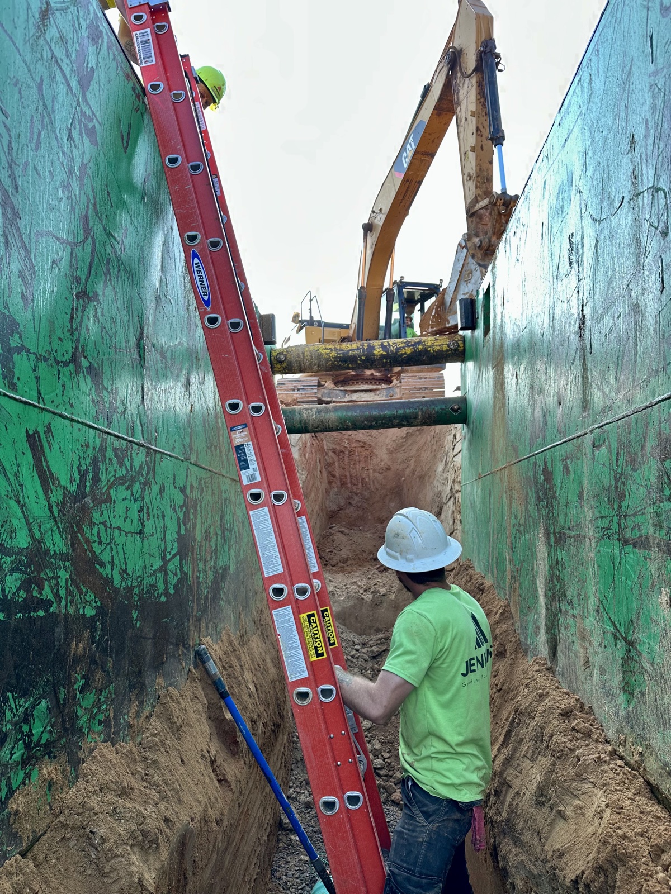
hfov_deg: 56.8
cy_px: 447
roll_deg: -0.2
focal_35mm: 24
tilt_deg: +5.3
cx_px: 336
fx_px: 620
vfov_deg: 71.6
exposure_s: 1/127
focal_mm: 6.86
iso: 64
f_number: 1.78
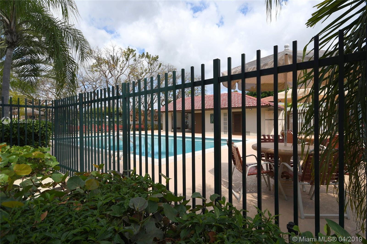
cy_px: 122
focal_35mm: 19
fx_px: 194
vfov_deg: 64.5
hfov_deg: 86.9
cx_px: 184
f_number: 8
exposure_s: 1/250
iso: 100
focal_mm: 13
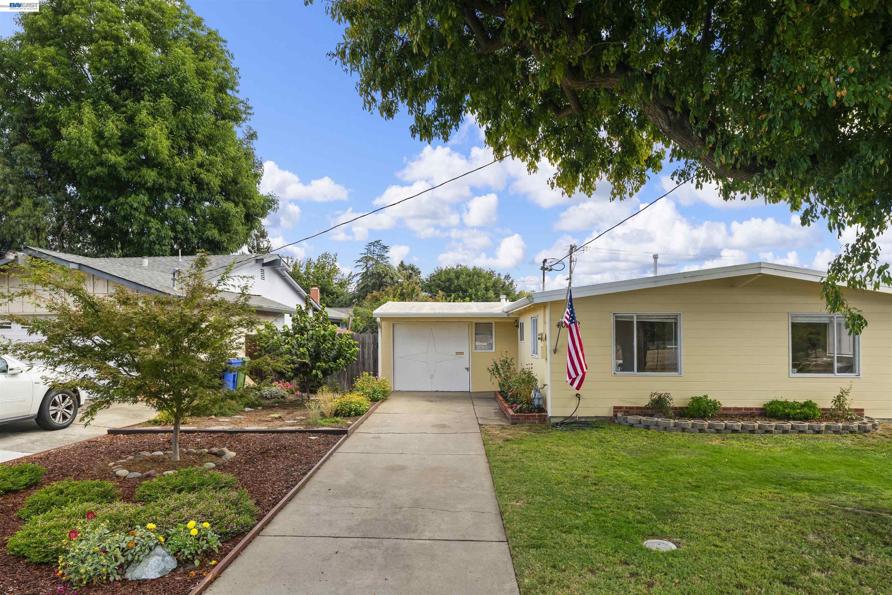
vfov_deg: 62.4
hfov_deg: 84.6
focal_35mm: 20
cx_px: 446
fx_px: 491
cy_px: 298
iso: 100
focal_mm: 19.8
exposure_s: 1/250
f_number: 5.6
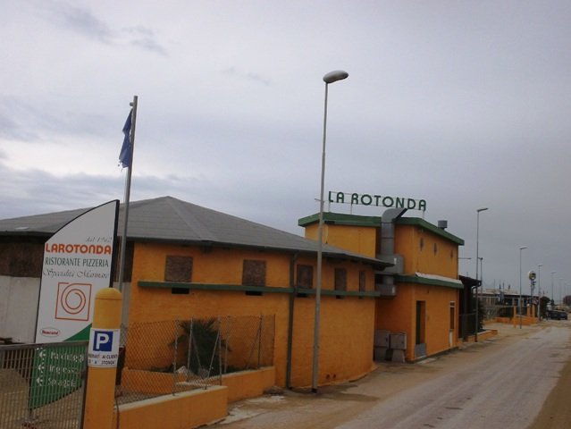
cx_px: 286
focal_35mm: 37
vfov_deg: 38.7
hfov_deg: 50.1
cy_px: 214
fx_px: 611
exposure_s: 1/400
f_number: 3.7
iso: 80
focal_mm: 5.2
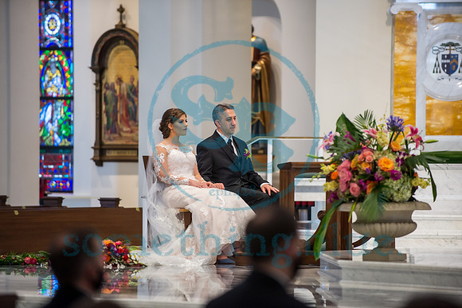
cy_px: 154
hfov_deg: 9.8
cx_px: 225
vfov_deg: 6.6
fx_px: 2686
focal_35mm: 209
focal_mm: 200
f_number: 2.8
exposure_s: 1/250
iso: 1250
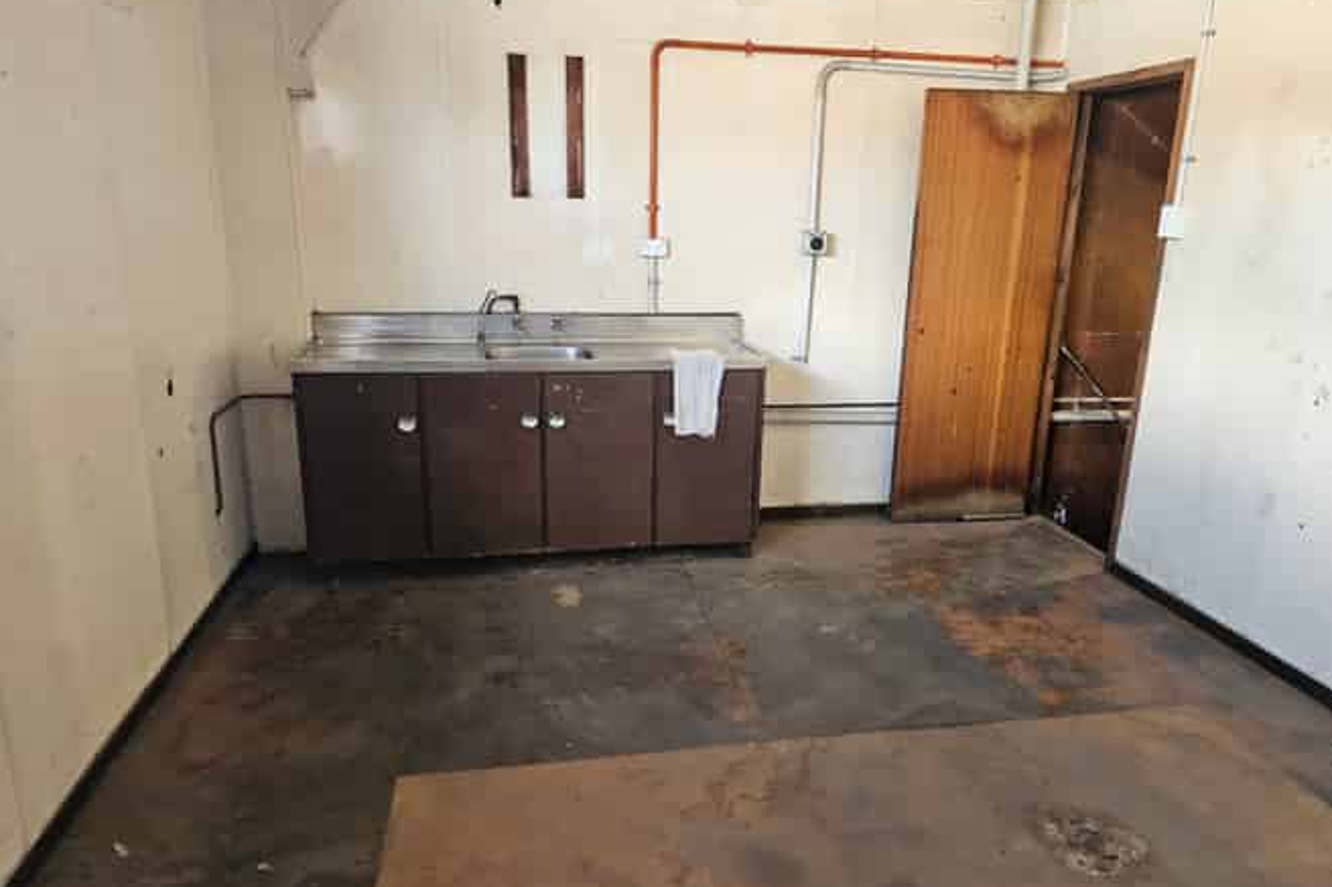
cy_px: 441
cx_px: 666
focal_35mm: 24
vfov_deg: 53.1
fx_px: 888
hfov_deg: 73.8
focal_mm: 6.3
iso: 1250
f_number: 1.7
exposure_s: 1/240
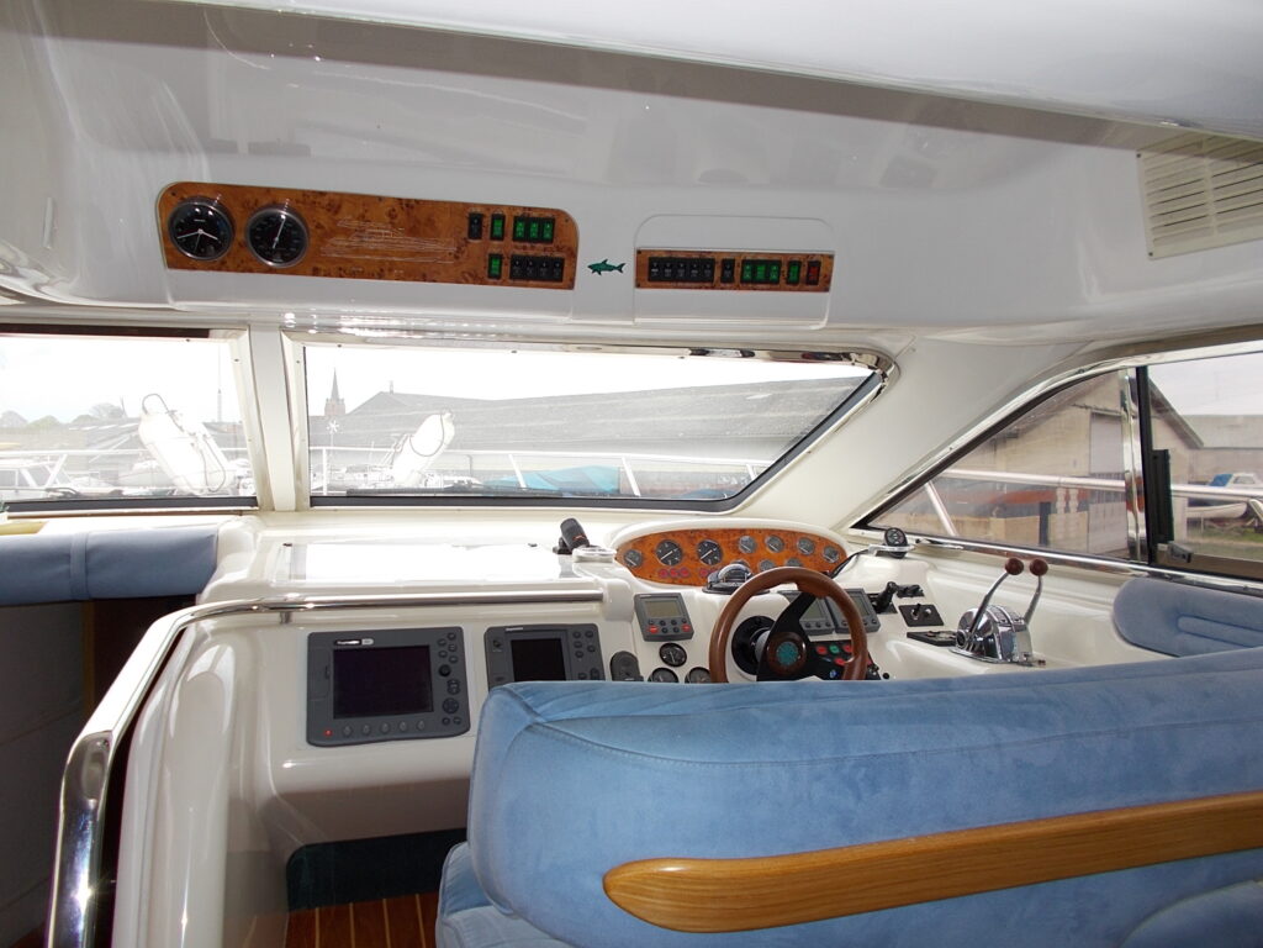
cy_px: 474
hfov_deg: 67.3
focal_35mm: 26
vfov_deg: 53.1
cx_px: 632
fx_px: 949
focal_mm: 4.6
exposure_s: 1/200
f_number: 3.2
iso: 80
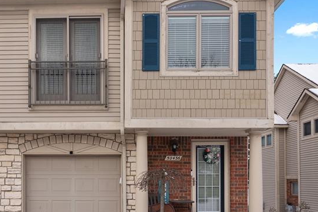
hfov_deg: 58.0
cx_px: 119
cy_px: 99
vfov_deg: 41.1
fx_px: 283
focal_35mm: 32
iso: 320
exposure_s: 1/320
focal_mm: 17
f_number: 9
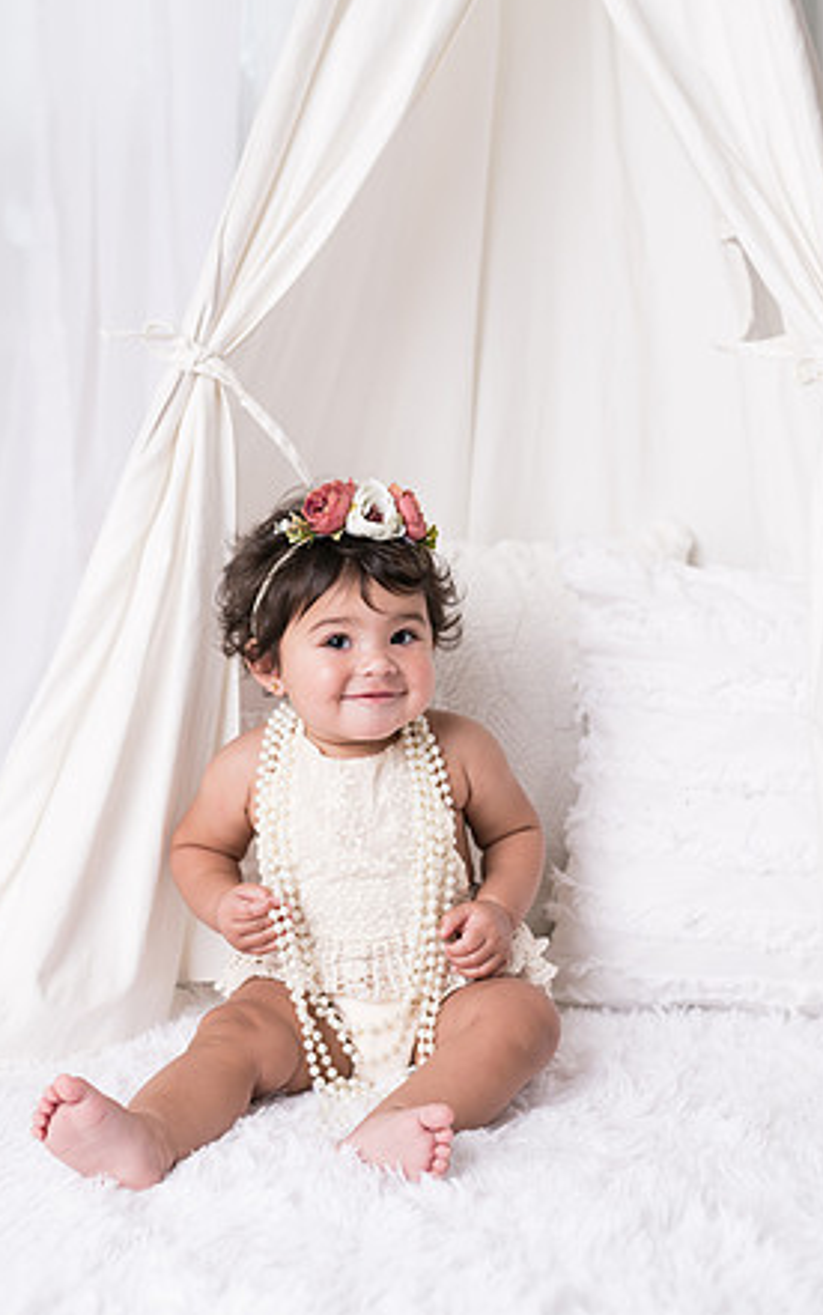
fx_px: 1864
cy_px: 647
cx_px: 429
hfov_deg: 24.9
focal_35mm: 52
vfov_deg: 38.9
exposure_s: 1/200
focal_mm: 50
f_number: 3.5
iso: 200
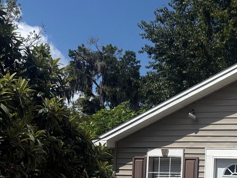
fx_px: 466
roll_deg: -2.3
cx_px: 296
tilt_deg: -0.5
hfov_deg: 25.2
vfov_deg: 20.1
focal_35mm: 68
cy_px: 220
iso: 50
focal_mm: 5.96
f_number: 1.6
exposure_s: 1/6993
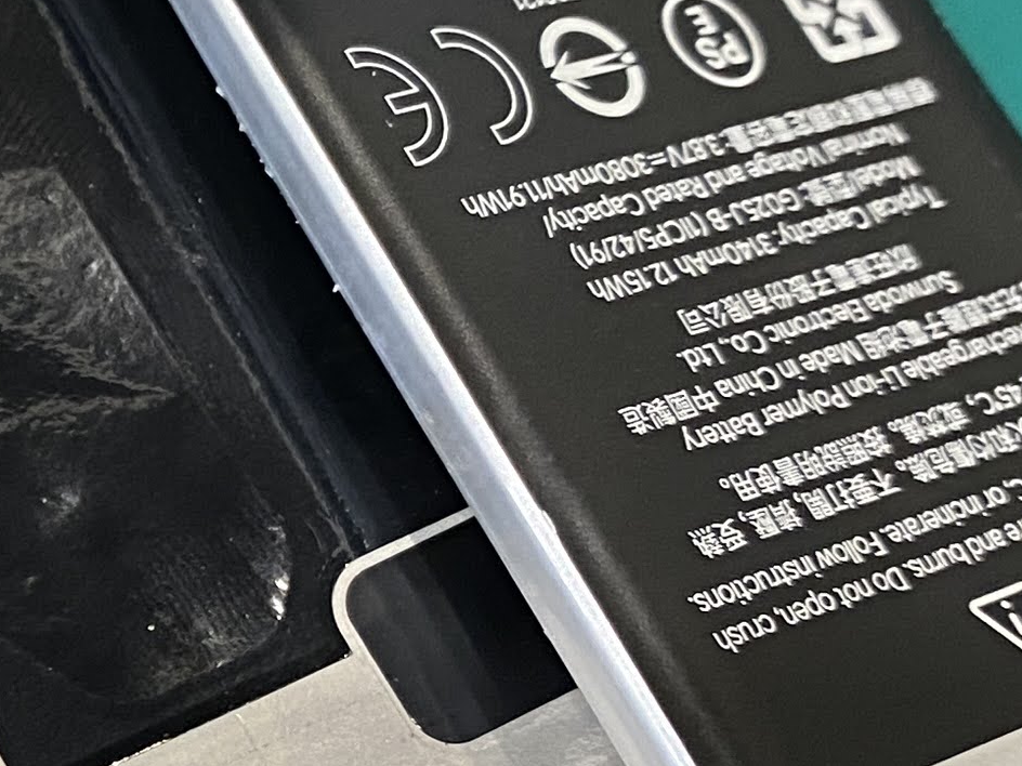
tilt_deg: -66.1
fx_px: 3277
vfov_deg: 13.3
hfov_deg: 16.3
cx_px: -475
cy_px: 501
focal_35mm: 111
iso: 160
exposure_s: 1/50
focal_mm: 4.25
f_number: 1.8
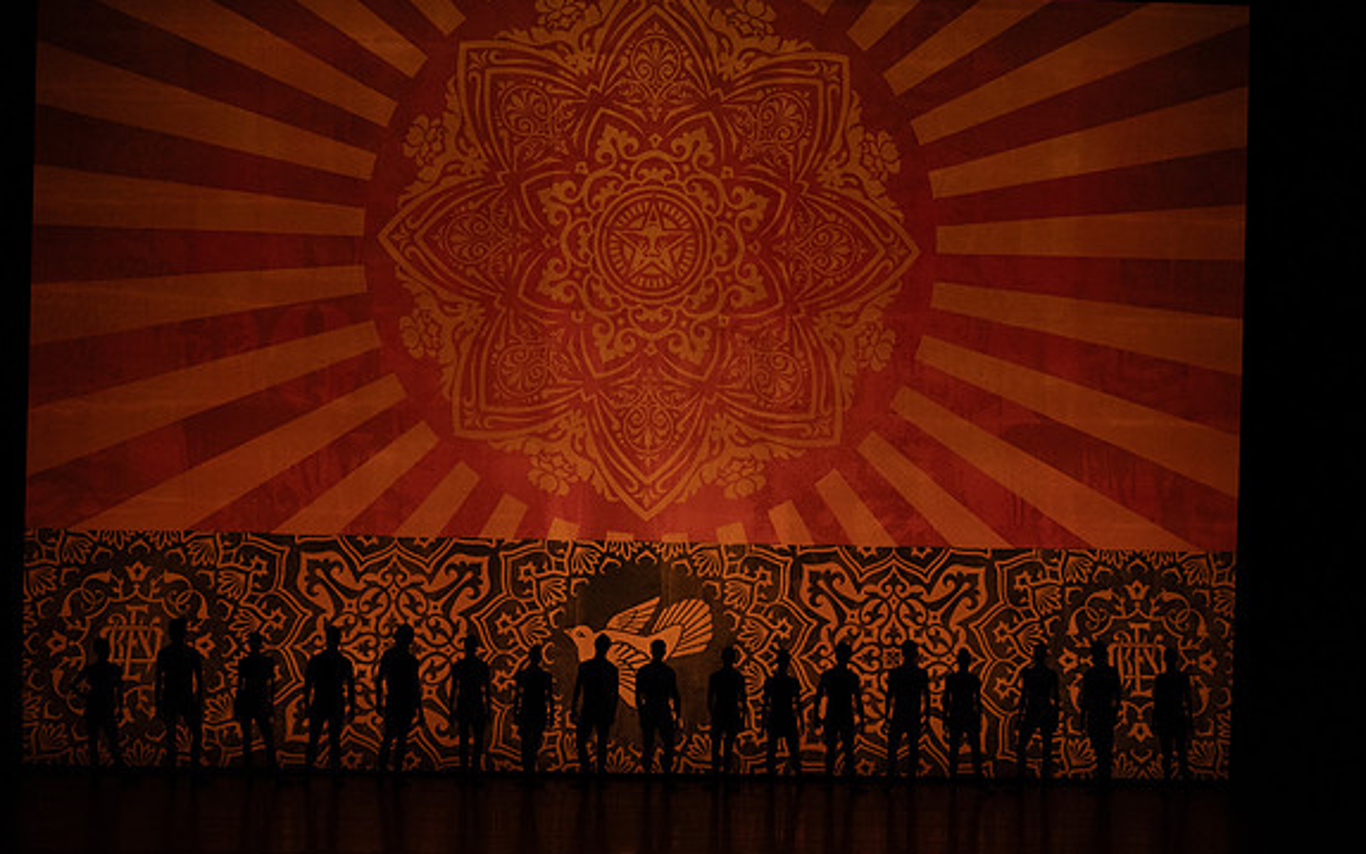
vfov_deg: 12.7
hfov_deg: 20.2
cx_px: 683
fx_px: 3835
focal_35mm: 103
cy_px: 434
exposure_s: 1/400
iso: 6400
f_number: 6.3
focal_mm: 100
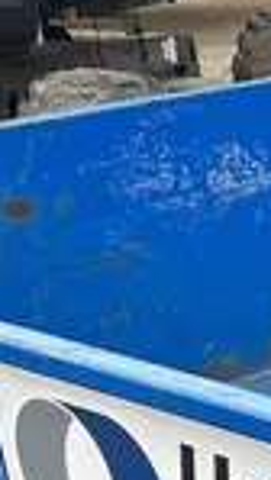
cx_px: 781
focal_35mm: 139
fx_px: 1773
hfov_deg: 7.7
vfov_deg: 14.3
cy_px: 746
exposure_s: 1/678
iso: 50
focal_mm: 5.7
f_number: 1.5
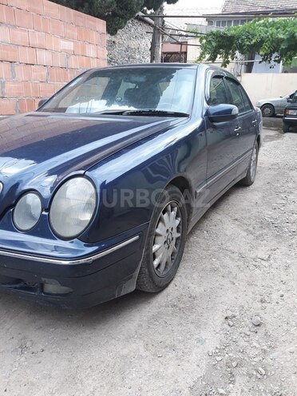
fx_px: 309
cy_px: 198
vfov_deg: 65.3
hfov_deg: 51.4
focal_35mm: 27
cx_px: 148
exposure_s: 1/100
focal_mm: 3.71
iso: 40
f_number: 1.7
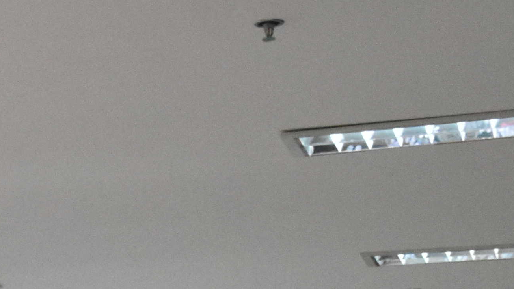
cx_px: -412
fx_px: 2167
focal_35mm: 159
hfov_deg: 12.4
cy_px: 635
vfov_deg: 7.3
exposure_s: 1/200
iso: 2500
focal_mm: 22
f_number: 7.1
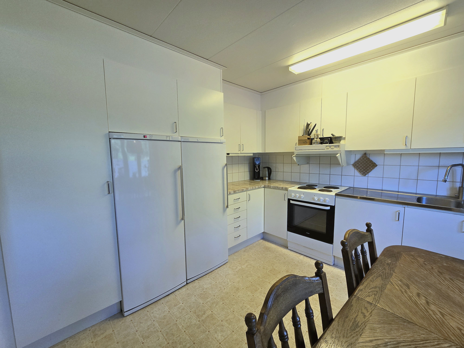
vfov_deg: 89.9
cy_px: 174
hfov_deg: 106.2
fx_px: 174
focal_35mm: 13
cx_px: 232
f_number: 2.2
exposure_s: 1/100
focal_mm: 2.2
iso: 100
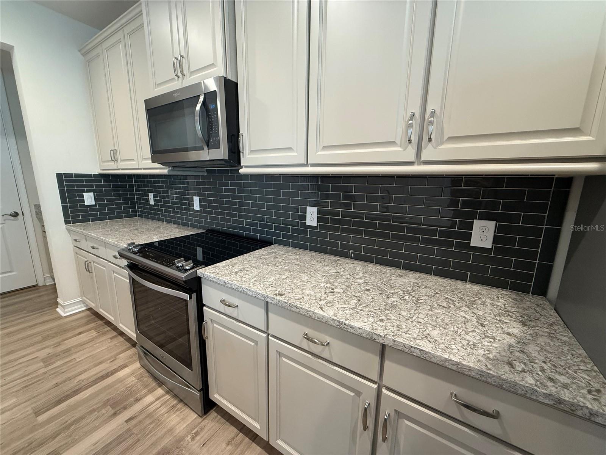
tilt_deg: -10.4
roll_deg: -1.0
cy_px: 228
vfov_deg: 85.7
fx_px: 245
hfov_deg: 102.1
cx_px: 303
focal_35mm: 14
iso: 400
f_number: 2.2
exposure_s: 1/60
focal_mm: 2.22
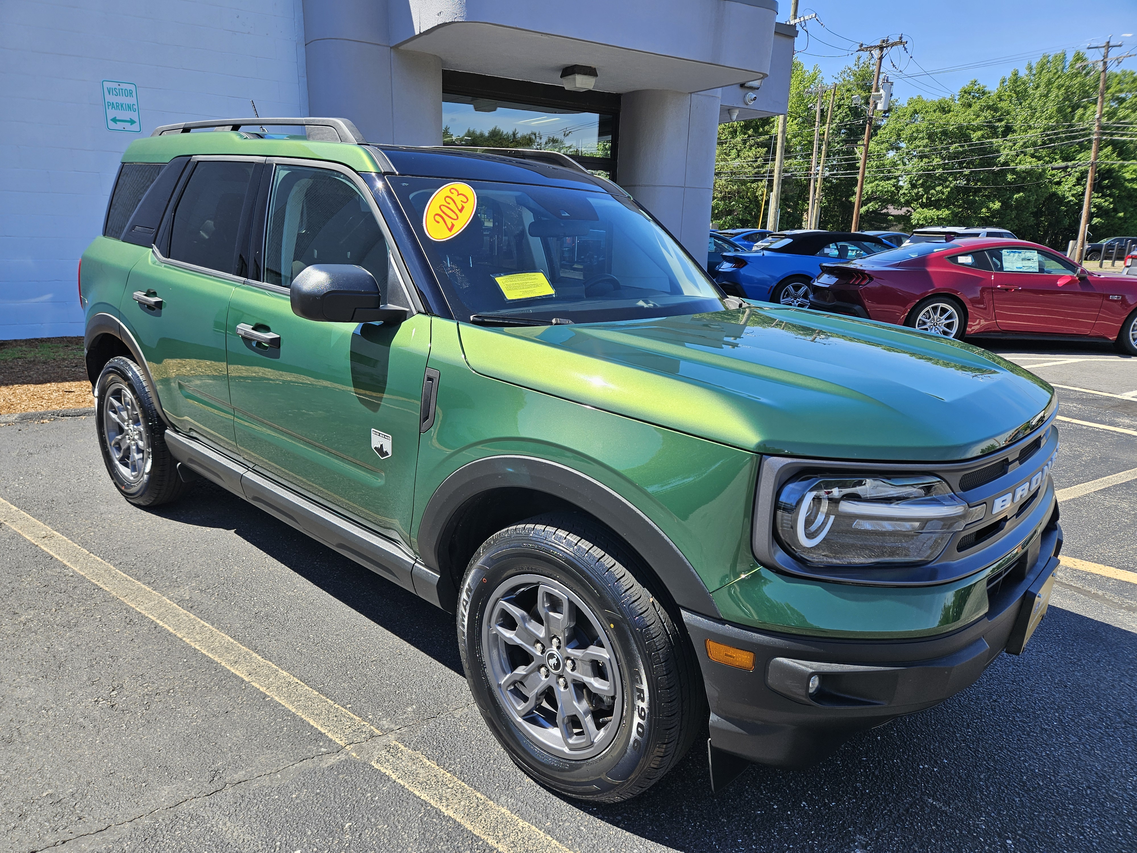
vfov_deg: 58.9
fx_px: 755
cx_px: 568
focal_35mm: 23
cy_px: 426
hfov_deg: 73.9
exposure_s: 1/707
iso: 25
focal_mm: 5.4
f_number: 1.8
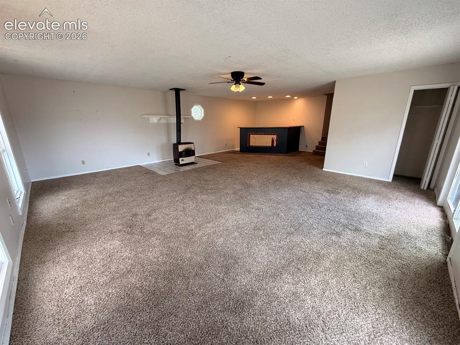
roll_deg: +0.2
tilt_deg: -15.1
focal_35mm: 14
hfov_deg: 102.1
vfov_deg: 85.7
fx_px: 186
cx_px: 230
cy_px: 172
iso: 160
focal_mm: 2.22
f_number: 2.2
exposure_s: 1/99
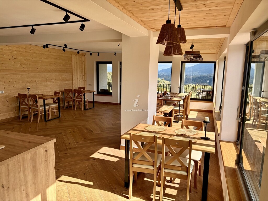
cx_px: 134
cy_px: 100
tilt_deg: -8.5
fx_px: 201
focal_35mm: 26
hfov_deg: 67.3
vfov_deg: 53.1
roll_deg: -1.0
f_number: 1.6
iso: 50
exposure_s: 1/708
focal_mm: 5.96
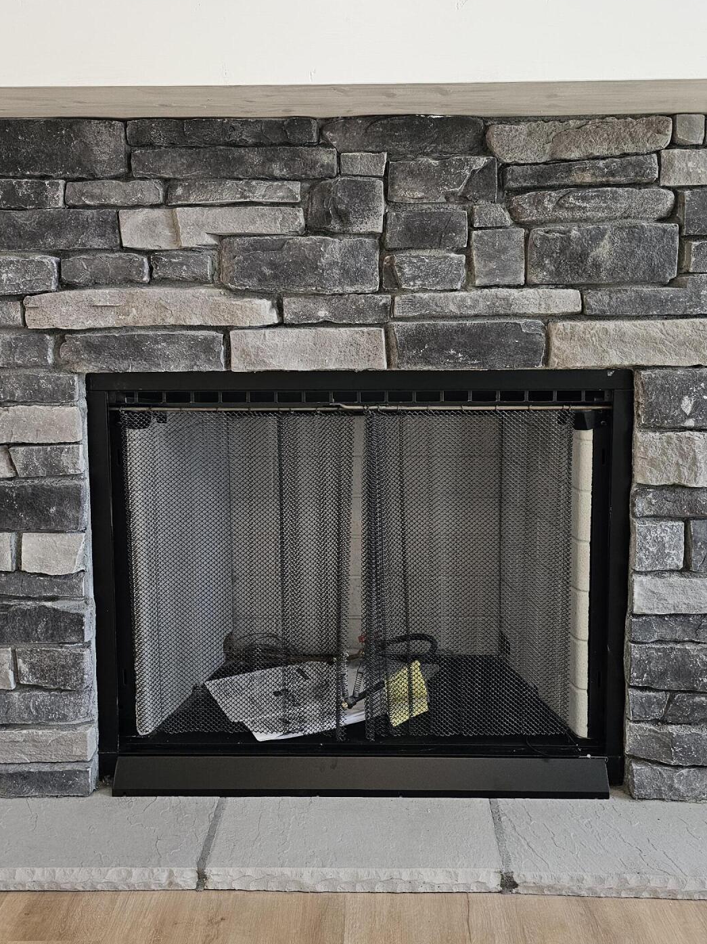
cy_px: 374
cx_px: 363
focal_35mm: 33
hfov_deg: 42.9
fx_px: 899
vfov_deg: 54.9
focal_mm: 6.3
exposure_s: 1/120
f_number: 1.7
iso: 400
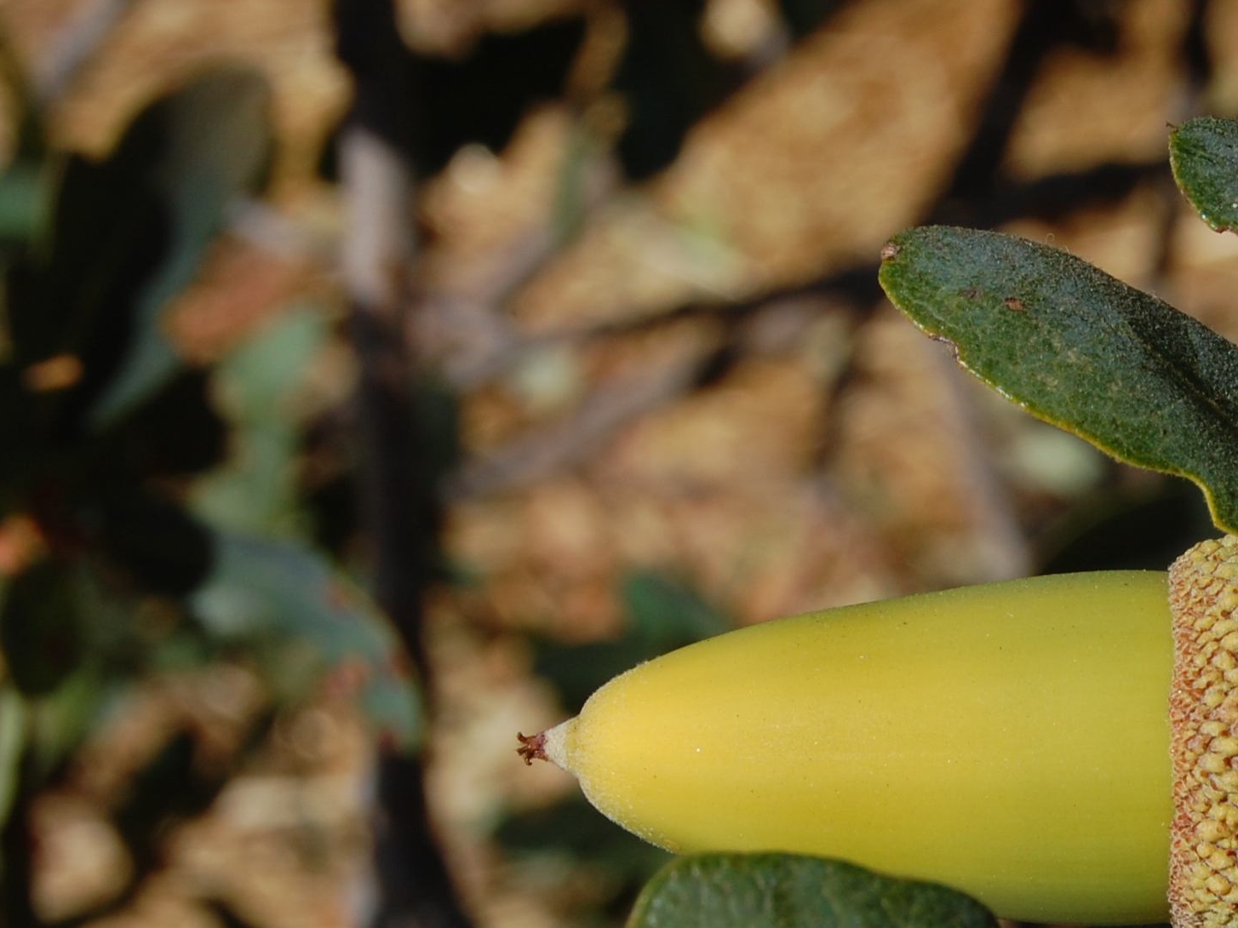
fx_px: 5864
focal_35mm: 164
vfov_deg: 9.0
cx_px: 1270
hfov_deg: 11.9
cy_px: 746
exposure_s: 1/160
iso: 200
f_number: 16
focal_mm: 55
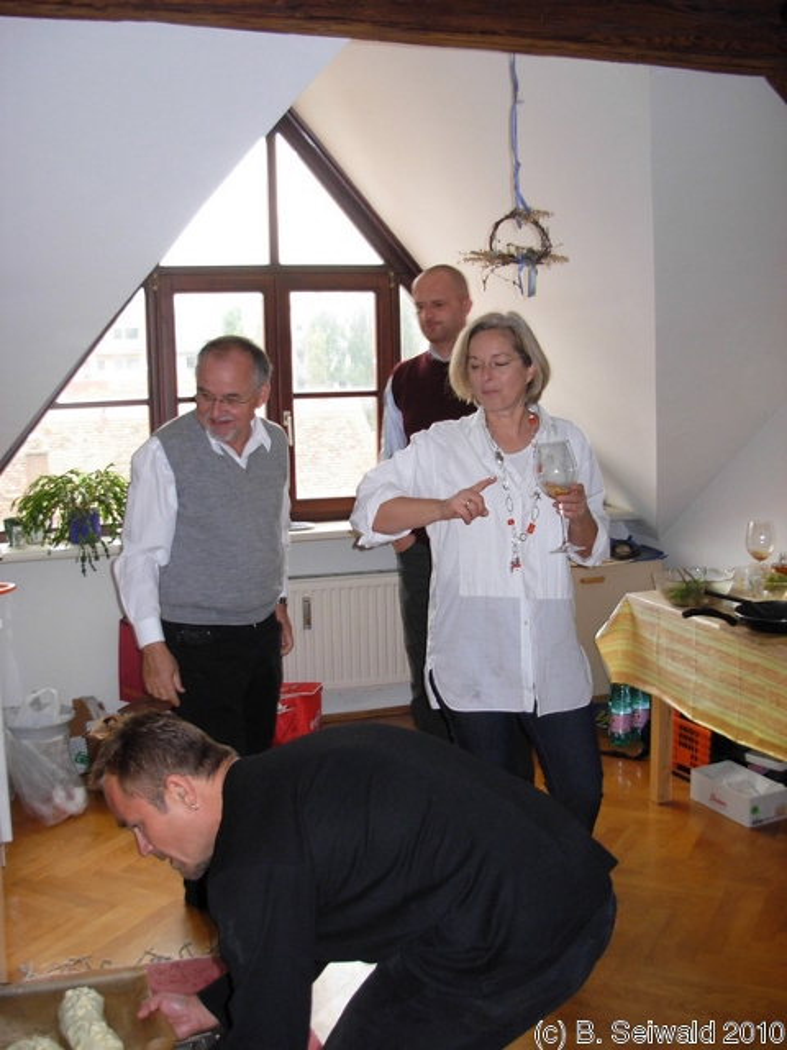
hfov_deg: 37.7
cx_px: 394
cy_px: 525
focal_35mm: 38
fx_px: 1152
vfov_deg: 49.0
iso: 141
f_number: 2.9
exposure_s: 1/40.3
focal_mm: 6.3
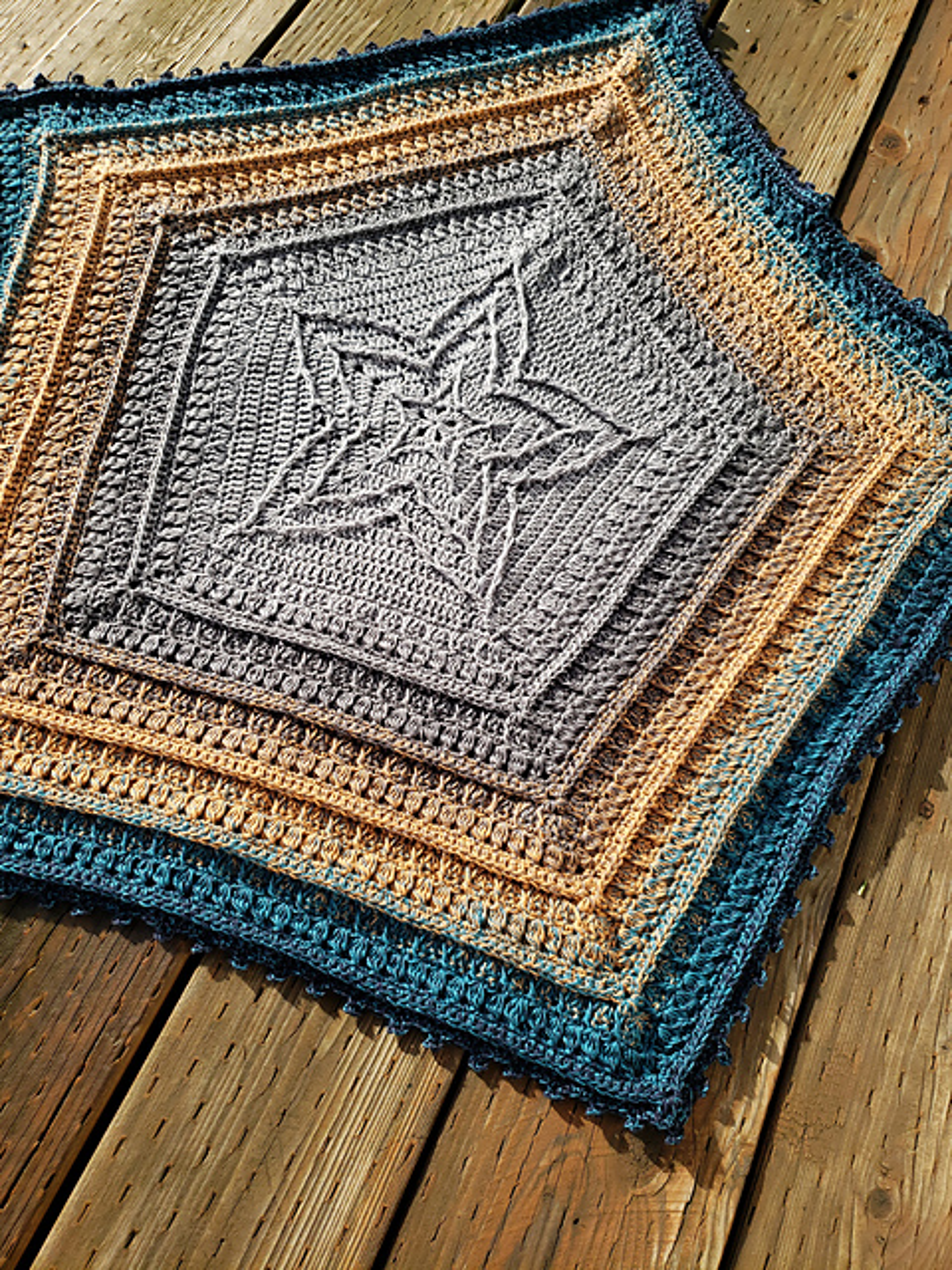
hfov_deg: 53.1
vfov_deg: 67.3
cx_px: 476
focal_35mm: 26
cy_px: 635
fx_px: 953
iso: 50
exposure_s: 1/1464
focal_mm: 4.3
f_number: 1.5
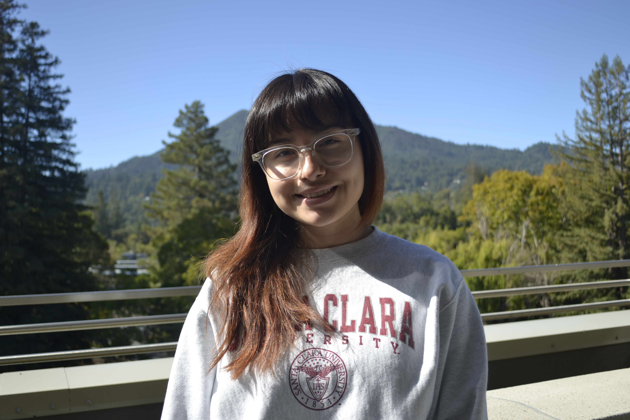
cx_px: 315
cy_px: 210
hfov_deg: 53.1
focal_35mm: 36
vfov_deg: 36.9
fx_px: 630
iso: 100
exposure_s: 1/500
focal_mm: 24
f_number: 4
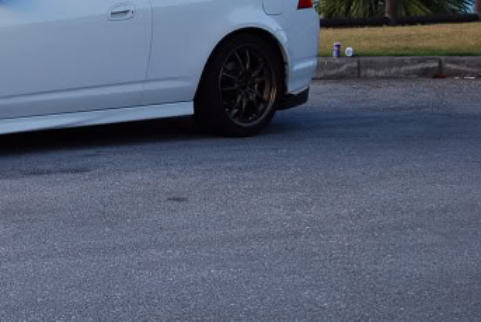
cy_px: 50
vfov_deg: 7.2
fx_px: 2572
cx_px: -69
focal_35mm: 192
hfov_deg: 10.5
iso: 125
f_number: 5.6
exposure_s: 1/125
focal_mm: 55
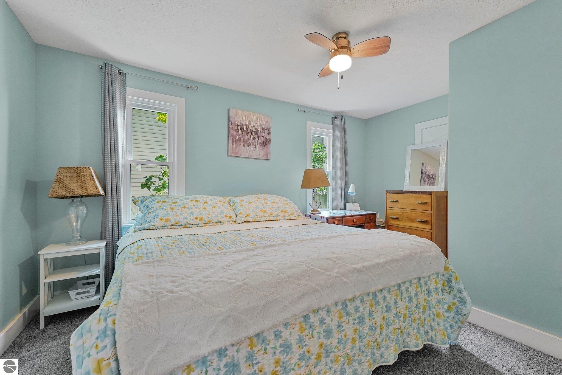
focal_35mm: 14
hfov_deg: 104.2
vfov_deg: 81.3
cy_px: 188
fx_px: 219
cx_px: 281
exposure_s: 1/8
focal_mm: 14
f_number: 10
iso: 2000
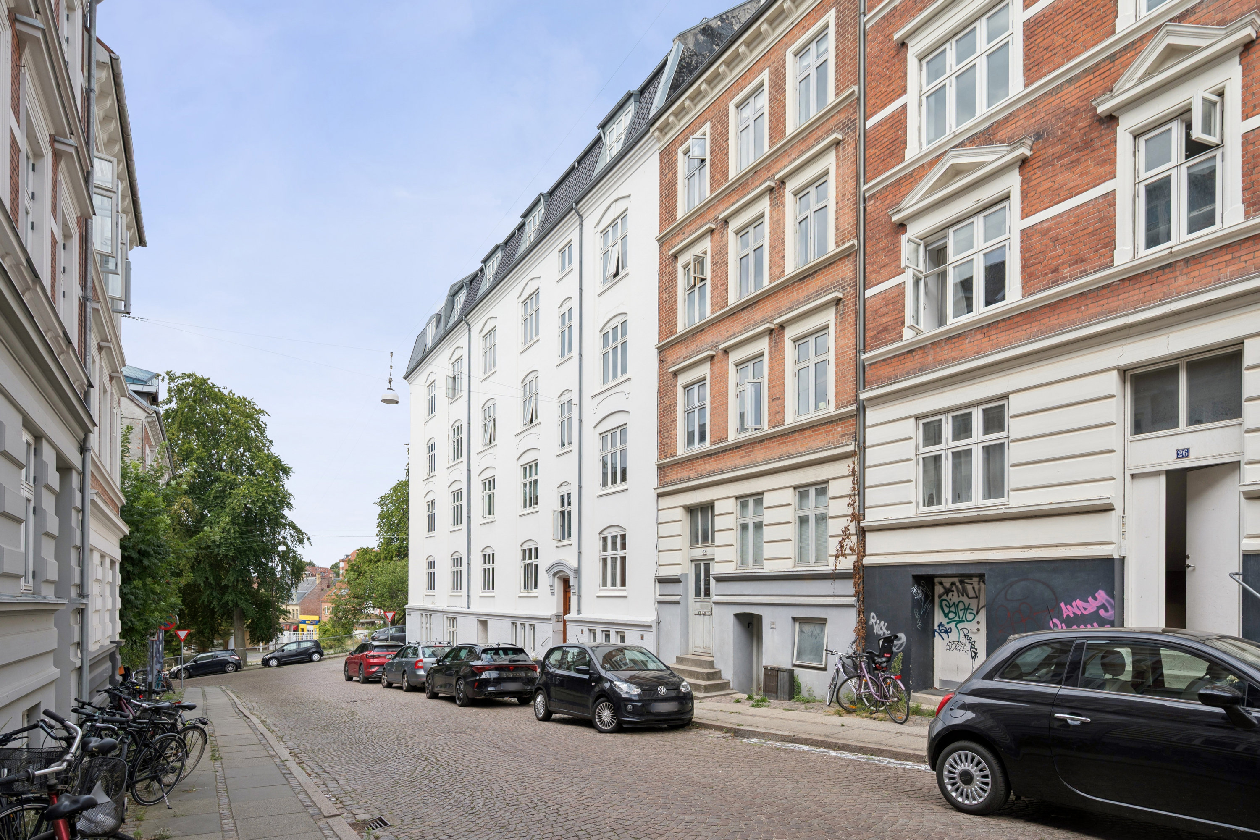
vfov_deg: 68.9
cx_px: 630
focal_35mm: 18
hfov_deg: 91.6
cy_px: 420
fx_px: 612
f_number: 6.3
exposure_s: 1/320
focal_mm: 17.5
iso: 100
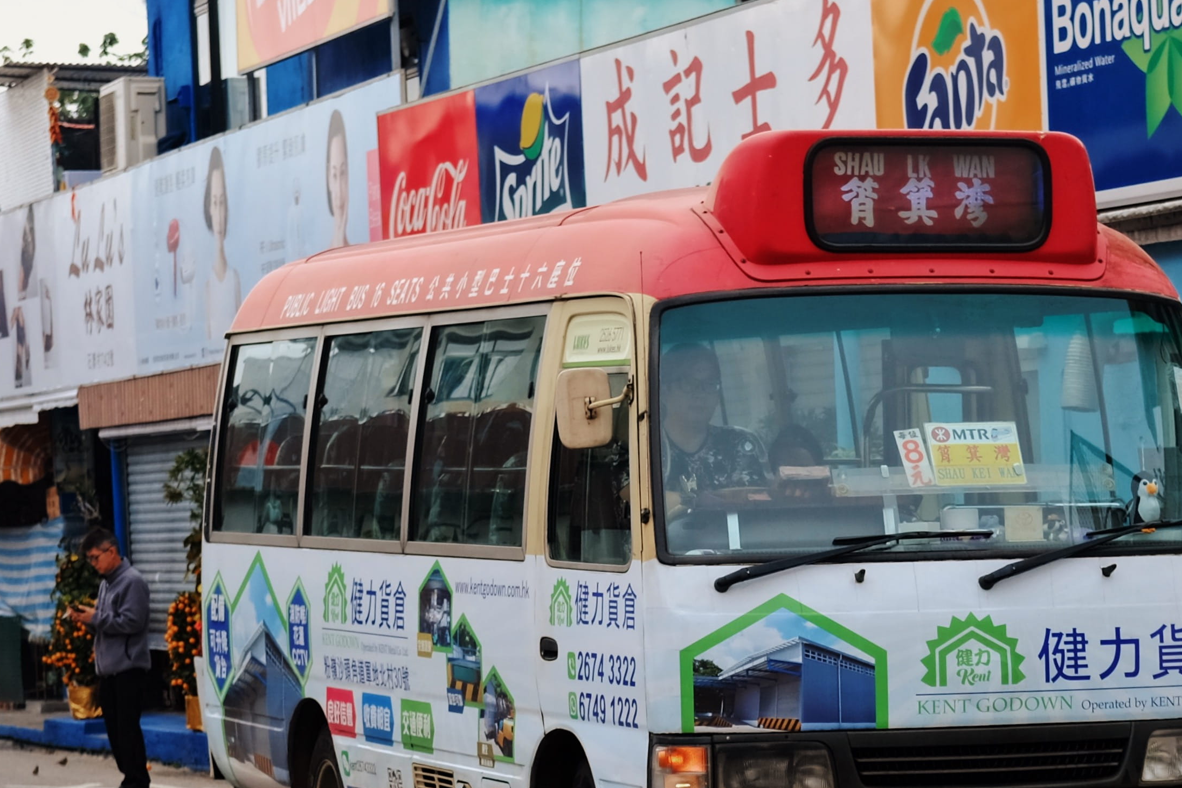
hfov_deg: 14.1
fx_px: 4760
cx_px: 869
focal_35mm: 145
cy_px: 834
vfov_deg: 9.4
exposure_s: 1/180
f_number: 4
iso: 200
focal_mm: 35
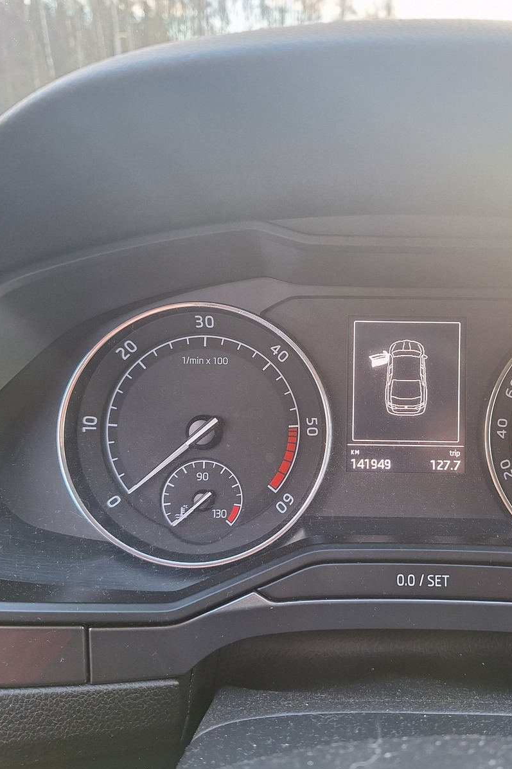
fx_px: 683
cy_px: 385
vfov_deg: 58.7
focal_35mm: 32
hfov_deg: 40.7
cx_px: 333
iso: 100
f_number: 1.8
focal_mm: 5.54
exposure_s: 1/50
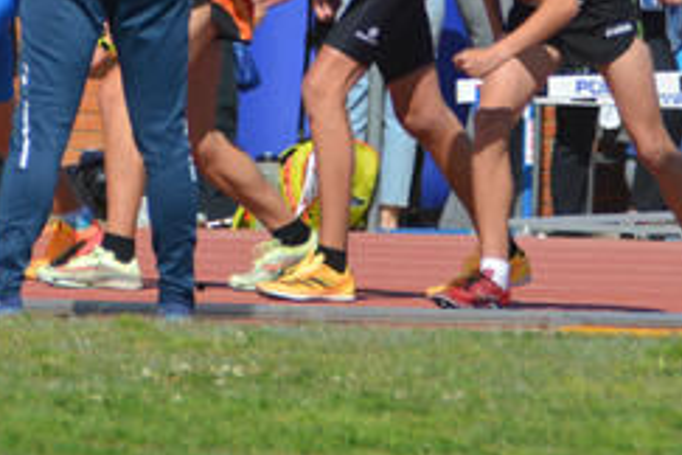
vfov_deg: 1.2
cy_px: -152
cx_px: 261
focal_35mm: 1113
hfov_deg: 1.9
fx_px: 21084
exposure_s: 1/2000
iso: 360
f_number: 6.3
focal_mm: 200
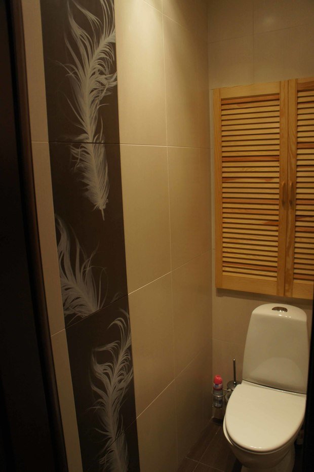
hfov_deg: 47.9
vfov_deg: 67.4
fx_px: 354
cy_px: 236
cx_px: 157
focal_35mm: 27
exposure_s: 1/30
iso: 640
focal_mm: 18
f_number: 3.5
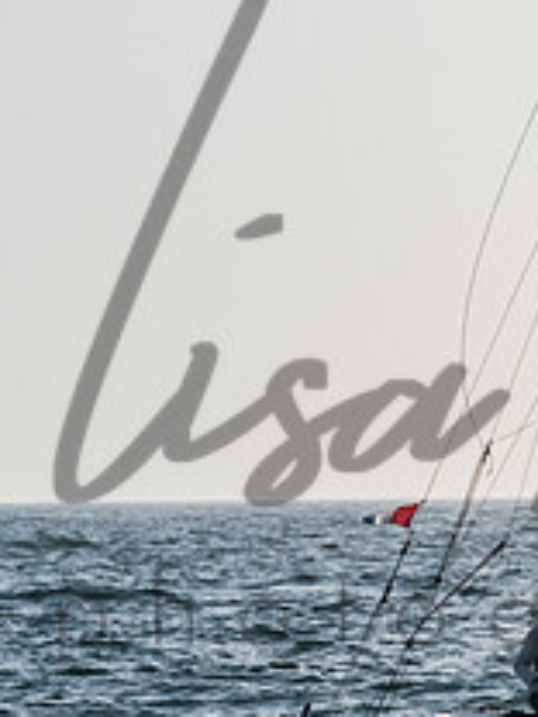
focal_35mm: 430
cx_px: 824
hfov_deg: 3.4
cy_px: 357
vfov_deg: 4.6
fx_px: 8911
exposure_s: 1/1000
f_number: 8
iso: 400
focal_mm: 160
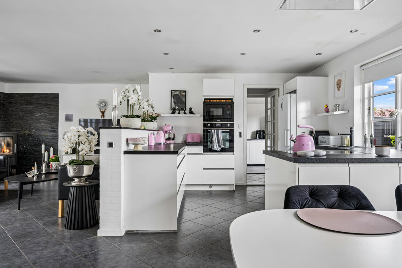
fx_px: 257
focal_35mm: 23
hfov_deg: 76.1
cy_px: 134
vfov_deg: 55.1
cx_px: 201
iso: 400
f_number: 6.3
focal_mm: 23
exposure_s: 1/5
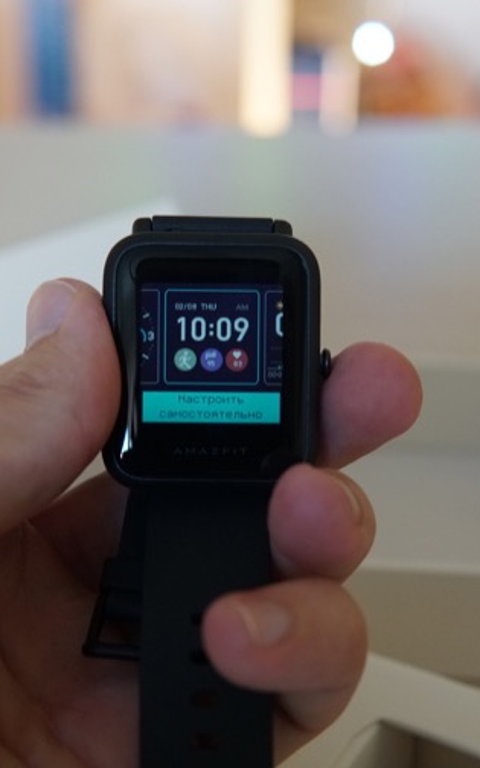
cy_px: 380
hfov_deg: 18.6
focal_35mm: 70
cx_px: 268
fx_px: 1465
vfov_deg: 29.4
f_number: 4
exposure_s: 1/60
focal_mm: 30
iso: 1600
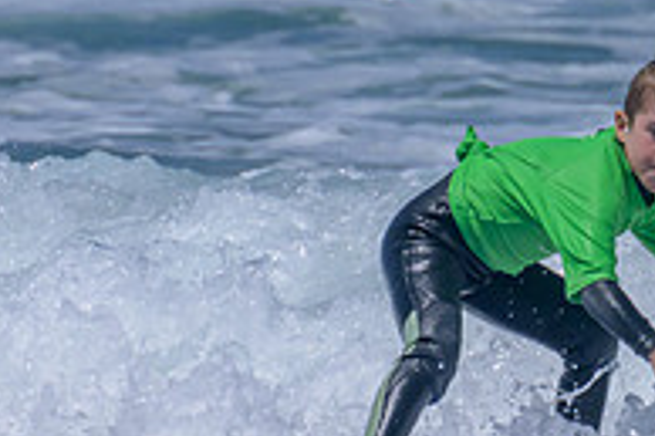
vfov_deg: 0.5
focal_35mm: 2945
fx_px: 53536
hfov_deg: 0.7
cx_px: 297
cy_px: 364
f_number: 11
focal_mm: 800
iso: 500
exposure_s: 1/2000
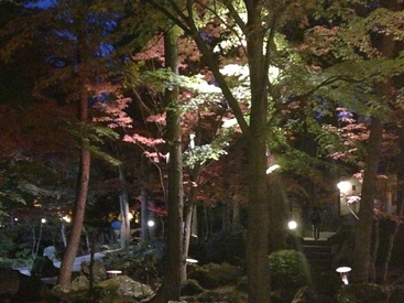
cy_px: 199
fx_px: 525
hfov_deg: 42.1
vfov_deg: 31.9
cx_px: 205
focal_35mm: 45
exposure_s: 1/15
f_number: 2.4
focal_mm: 4.13
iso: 1600
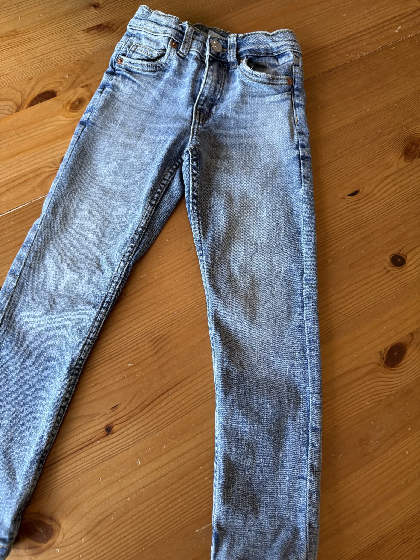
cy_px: 280
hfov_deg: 56.8
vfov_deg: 71.6
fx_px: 388
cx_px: 210
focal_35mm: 24
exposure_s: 1/120
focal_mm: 6.76
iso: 200
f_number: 1.78
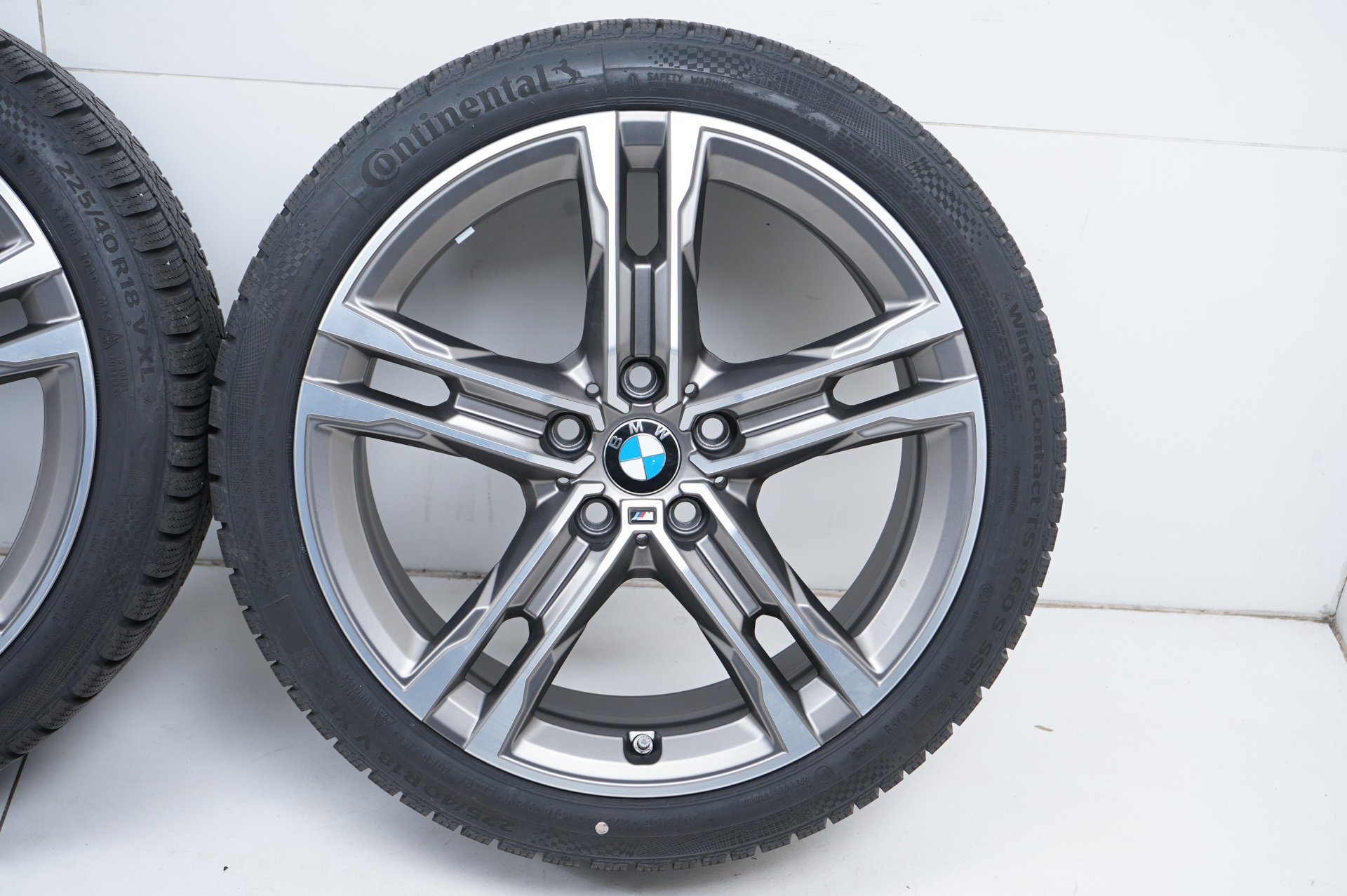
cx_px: 674
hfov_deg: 38.9
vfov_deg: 26.4
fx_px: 1907
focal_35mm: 51
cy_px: 448
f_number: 7.1
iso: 250
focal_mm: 51
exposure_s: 1/125
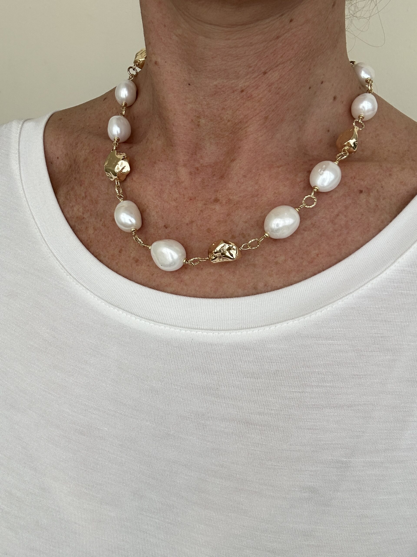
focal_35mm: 30
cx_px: 208
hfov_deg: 46.8
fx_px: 482
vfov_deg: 60.0
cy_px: 278
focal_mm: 2.69
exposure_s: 1/121
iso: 25
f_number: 1.9
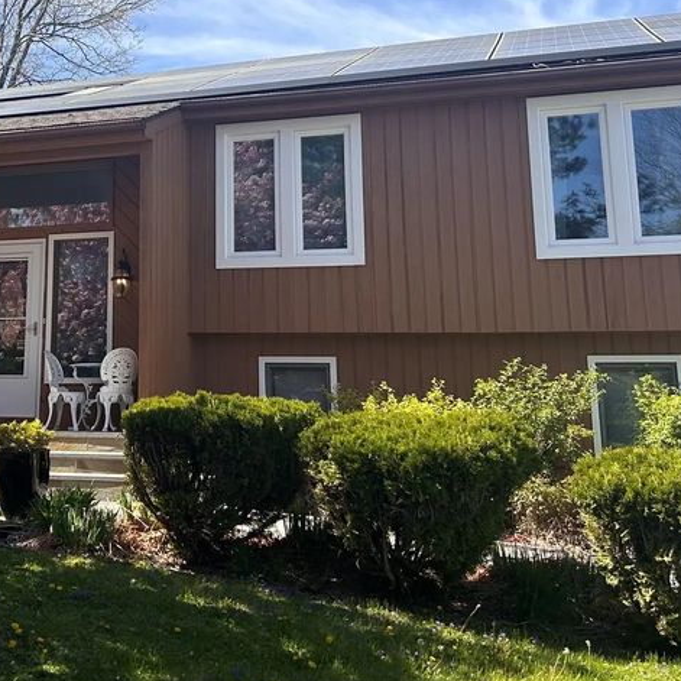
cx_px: 123
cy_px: 165
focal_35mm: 50
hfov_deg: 32.9
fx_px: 1113
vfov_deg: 33.3
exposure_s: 1/2695
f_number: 1.5
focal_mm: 5.7
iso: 50
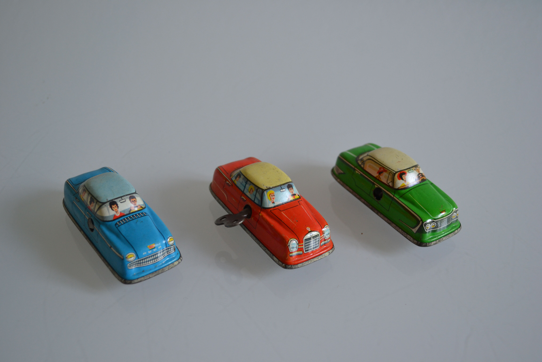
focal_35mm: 42
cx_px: 271
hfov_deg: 46.4
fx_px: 632
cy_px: 181
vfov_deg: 31.9
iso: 400
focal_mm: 28
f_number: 4.5
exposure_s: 1/60
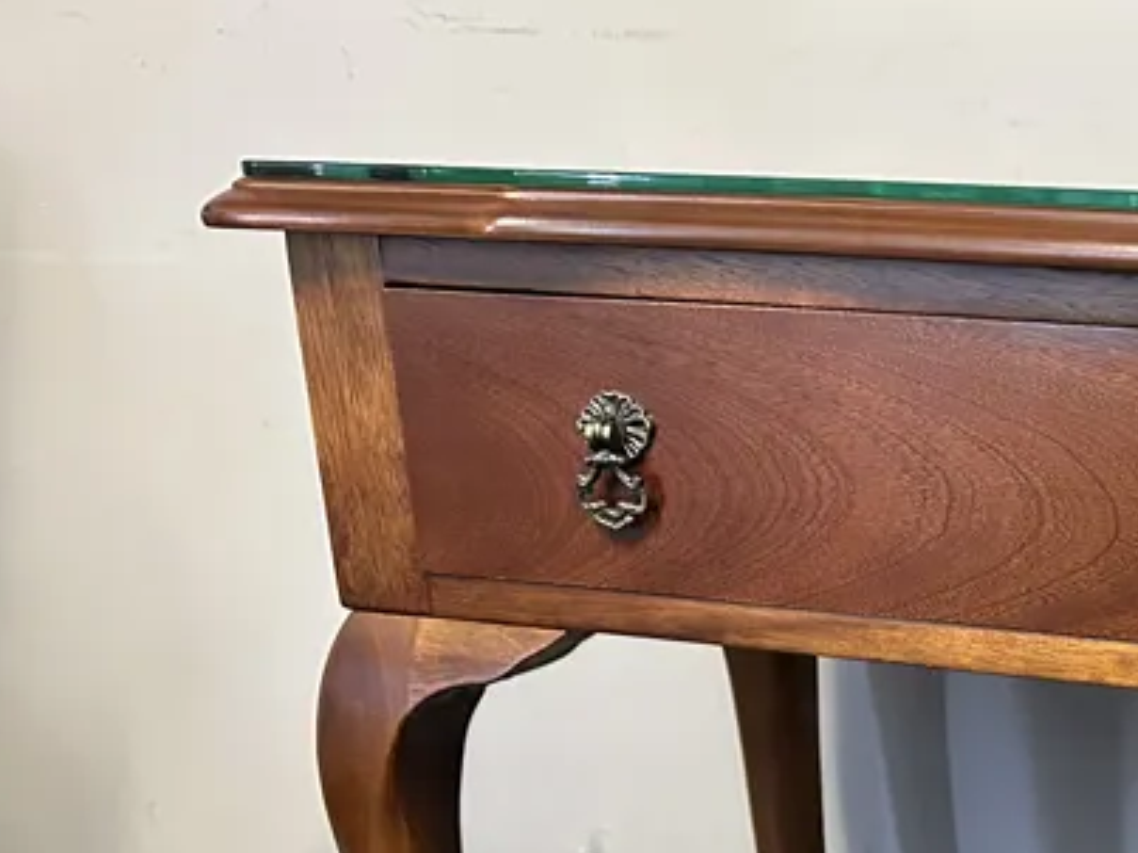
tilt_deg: -23.8
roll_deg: -2.1
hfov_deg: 28.3
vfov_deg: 22.4
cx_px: 1310
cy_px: 991
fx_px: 2005
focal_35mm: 61
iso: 640
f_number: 1.78
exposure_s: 1/50
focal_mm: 6.86
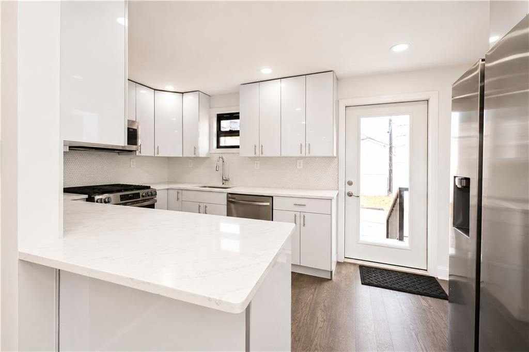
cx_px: 264
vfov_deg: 77.3
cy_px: 176
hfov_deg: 100.4
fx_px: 220
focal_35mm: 15
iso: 1250
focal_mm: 10
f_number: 10
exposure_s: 1/60
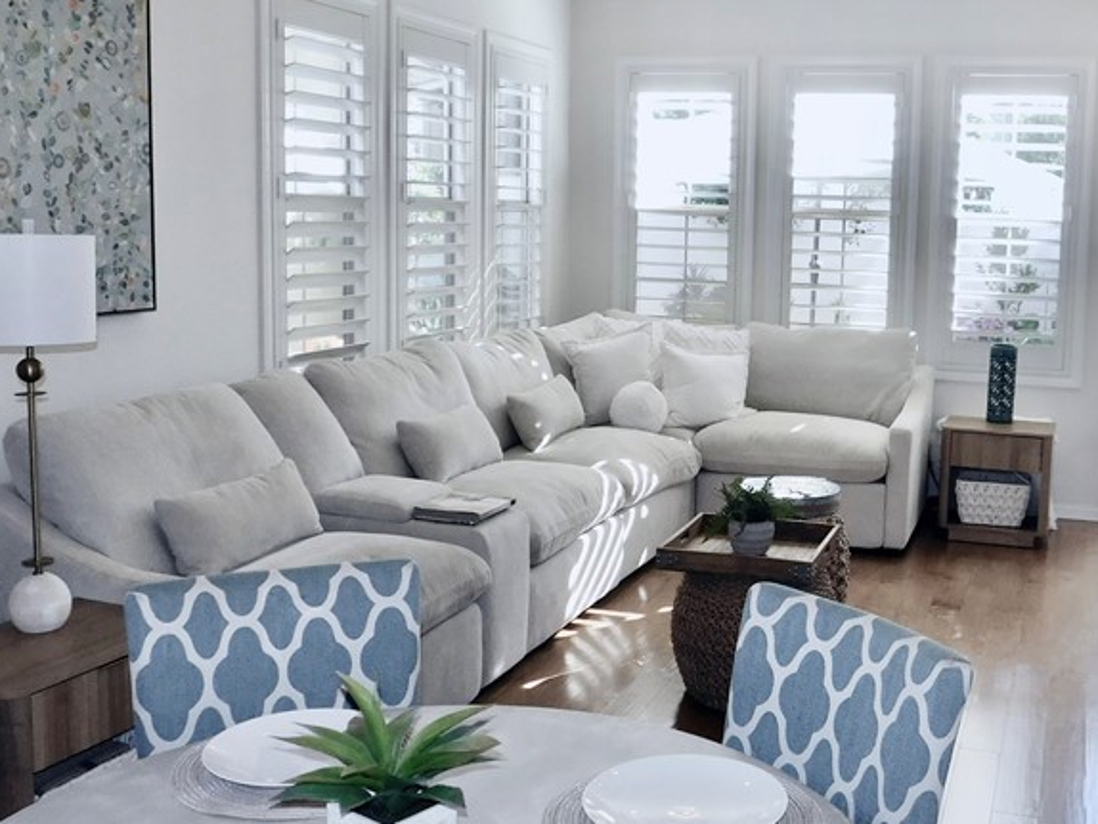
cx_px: 740
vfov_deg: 35.1
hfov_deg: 45.0
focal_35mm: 41
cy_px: 352
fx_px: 1301
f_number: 3
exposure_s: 1/100
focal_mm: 4
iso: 125
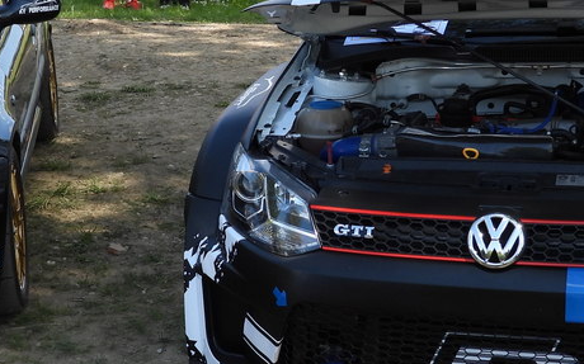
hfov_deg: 24.7
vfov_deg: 15.7
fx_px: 1320
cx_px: 168
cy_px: 185
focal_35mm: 83
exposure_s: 1/500
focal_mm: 5.4
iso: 100
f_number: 3.2
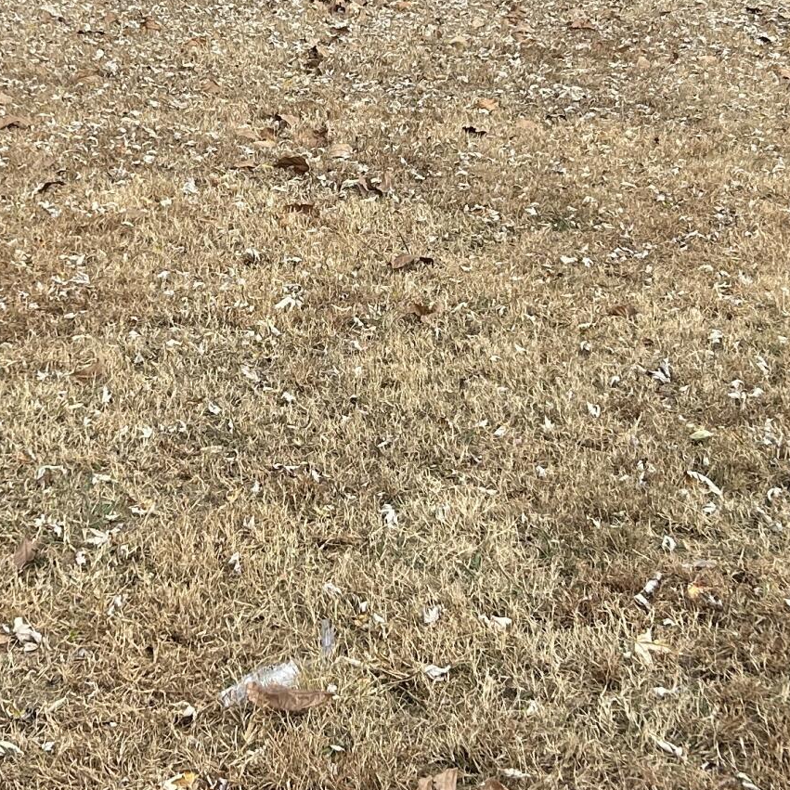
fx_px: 2091
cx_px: 185
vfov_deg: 21.2
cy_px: 207
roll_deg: +0.8
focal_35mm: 81
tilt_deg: -8.7
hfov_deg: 21.2
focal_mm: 5.7
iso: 50
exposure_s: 1/1295
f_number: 1.5
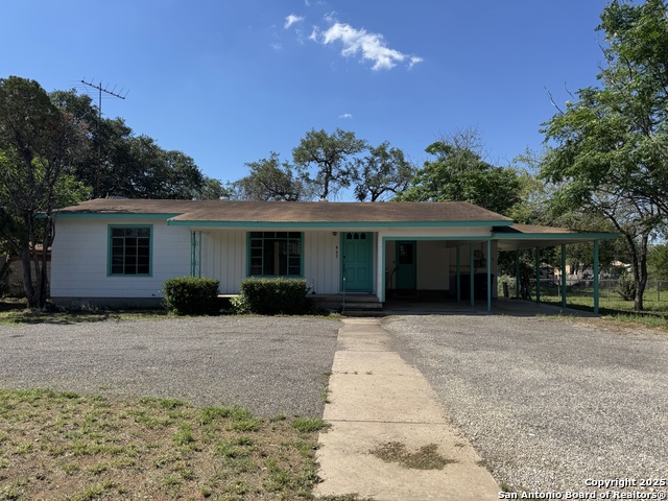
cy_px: 250
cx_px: 334
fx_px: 463
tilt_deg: +1.2
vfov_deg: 56.8
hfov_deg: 71.6
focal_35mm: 24
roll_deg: -0.2
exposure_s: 1/4310
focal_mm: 6.76
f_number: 1.78
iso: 80
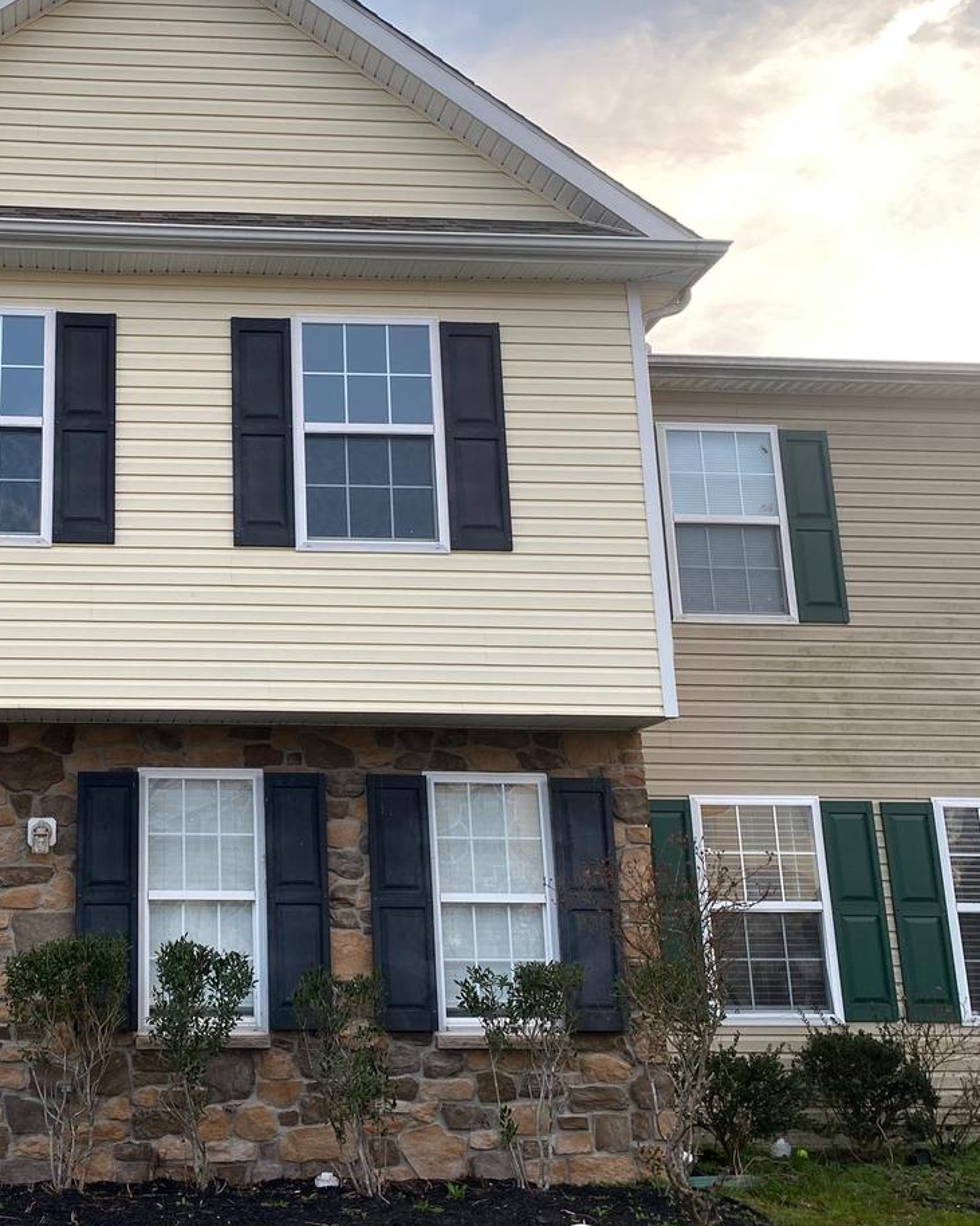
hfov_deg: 35.7
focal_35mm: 40
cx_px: 157
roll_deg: +0.3
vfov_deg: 45.8
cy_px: 570
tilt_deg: +14.5
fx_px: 1450
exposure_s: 1/122
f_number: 1.8
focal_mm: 4.25
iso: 40
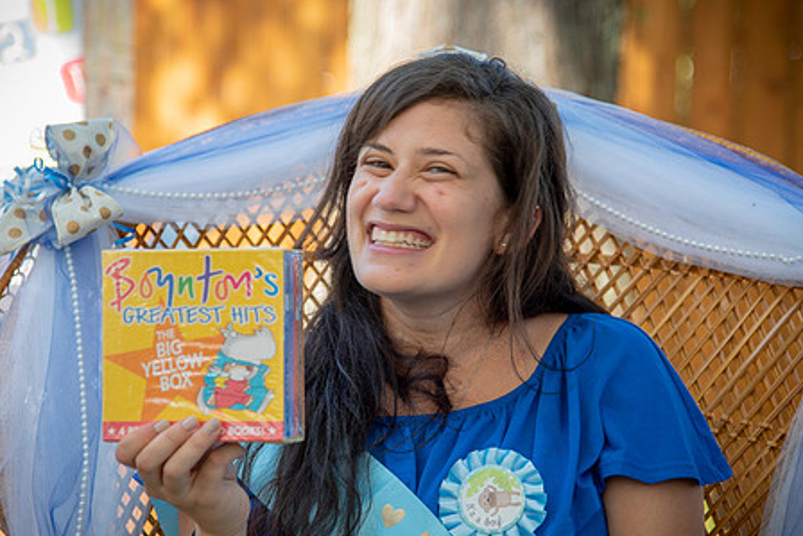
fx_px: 3034
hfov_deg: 15.1
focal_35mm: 136
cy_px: 295
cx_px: 373
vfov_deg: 10.1
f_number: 4
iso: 125
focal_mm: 105
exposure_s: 1/125
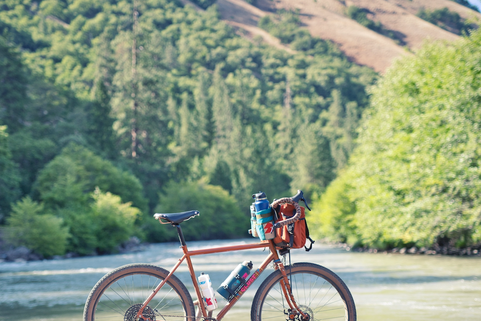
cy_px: 185
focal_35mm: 70
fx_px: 936
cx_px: 206
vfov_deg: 19.5
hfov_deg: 28.8
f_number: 2.2
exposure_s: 1/8000
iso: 900
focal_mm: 50
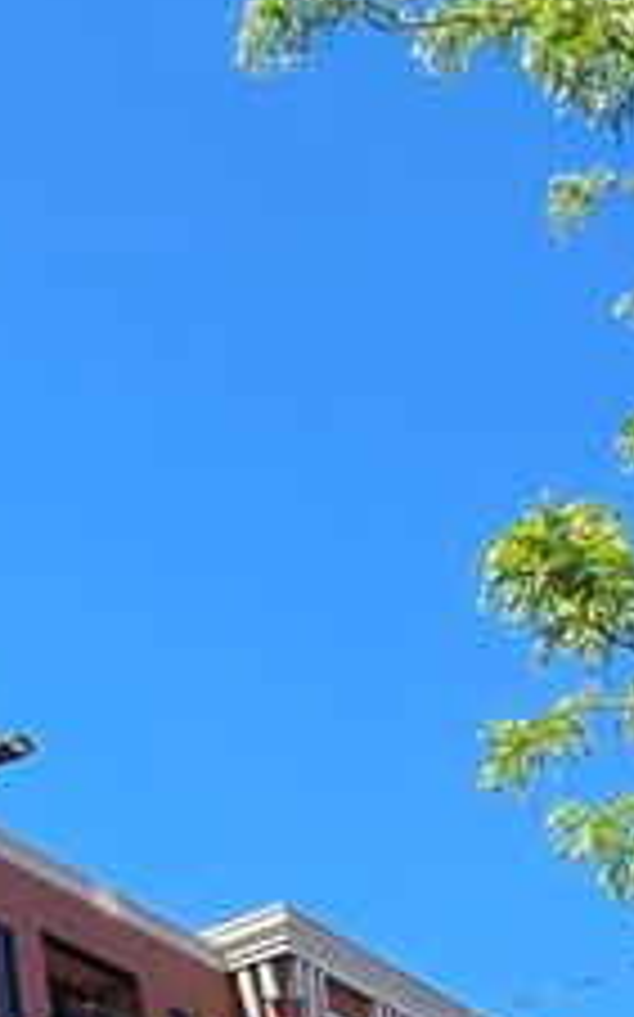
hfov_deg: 15.8
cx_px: -450
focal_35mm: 72
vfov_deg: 26.2
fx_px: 1993
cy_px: 1141
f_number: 1.8
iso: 25
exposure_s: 1/726
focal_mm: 5.4
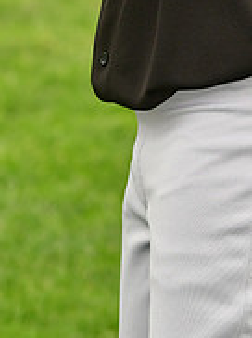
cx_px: 255
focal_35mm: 552
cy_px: -193
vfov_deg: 3.6
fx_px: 5371
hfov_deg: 2.7
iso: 320
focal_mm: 120
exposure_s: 1/1000
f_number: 4
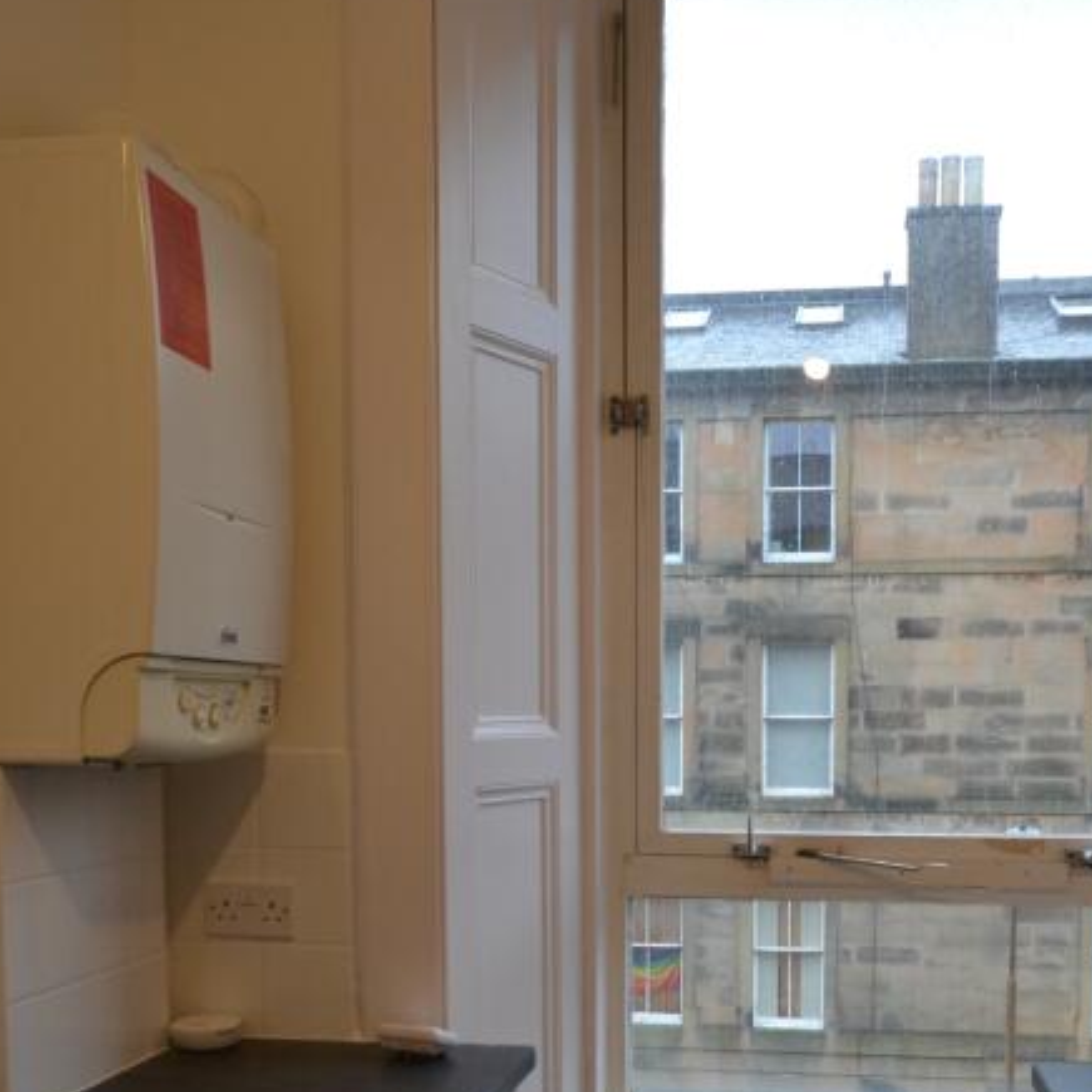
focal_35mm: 39
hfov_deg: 42.7
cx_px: 643
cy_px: 820
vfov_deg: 41.6
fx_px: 1392
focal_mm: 13
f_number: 3.5
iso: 450
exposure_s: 1/60
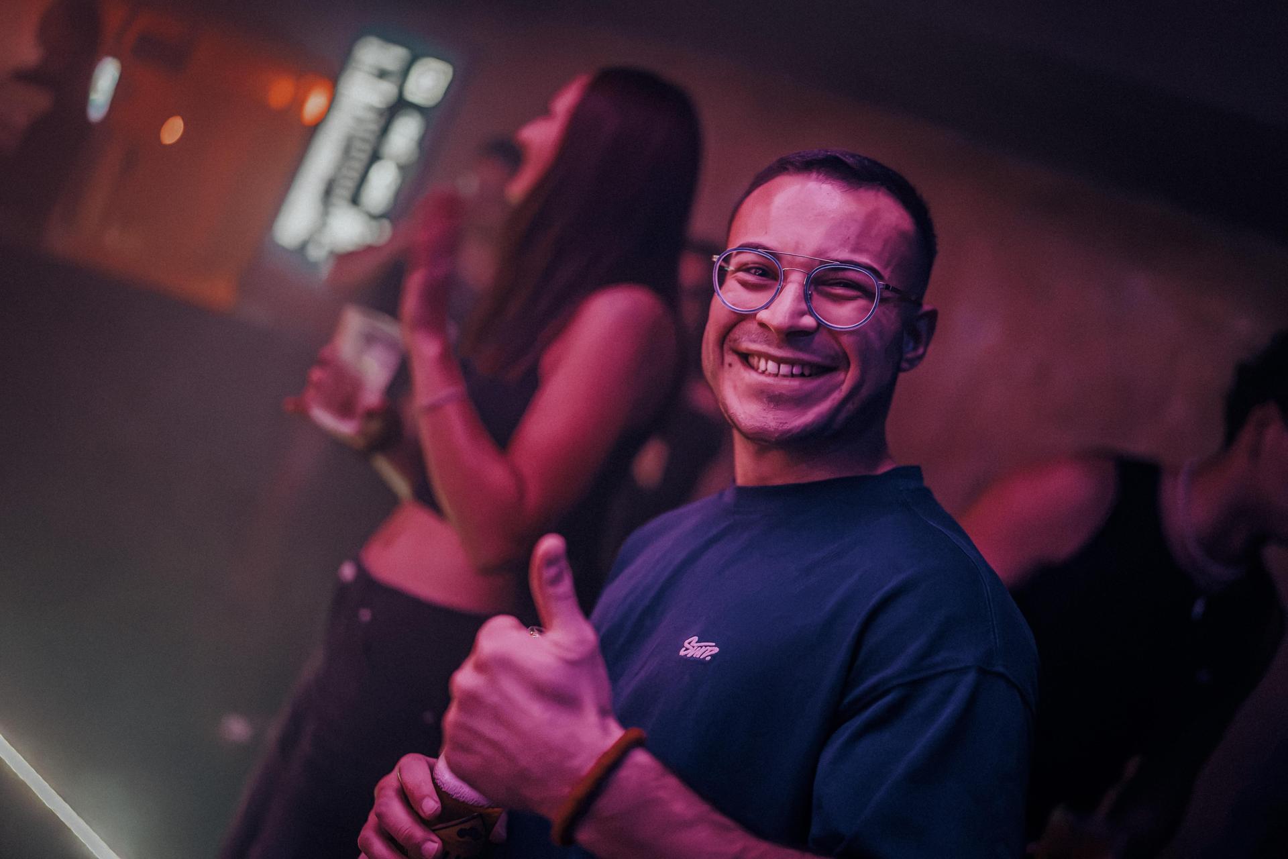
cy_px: 430
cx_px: 644
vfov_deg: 37.9
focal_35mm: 35
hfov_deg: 54.4
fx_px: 1252
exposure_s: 1/50
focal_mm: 35
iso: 12800
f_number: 1.2
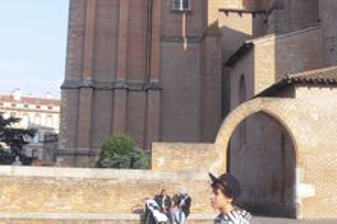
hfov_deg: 27.7
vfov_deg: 18.5
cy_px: 45
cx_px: 175
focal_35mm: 73
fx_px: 683
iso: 64
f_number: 9.1
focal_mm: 6.51
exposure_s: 1/80
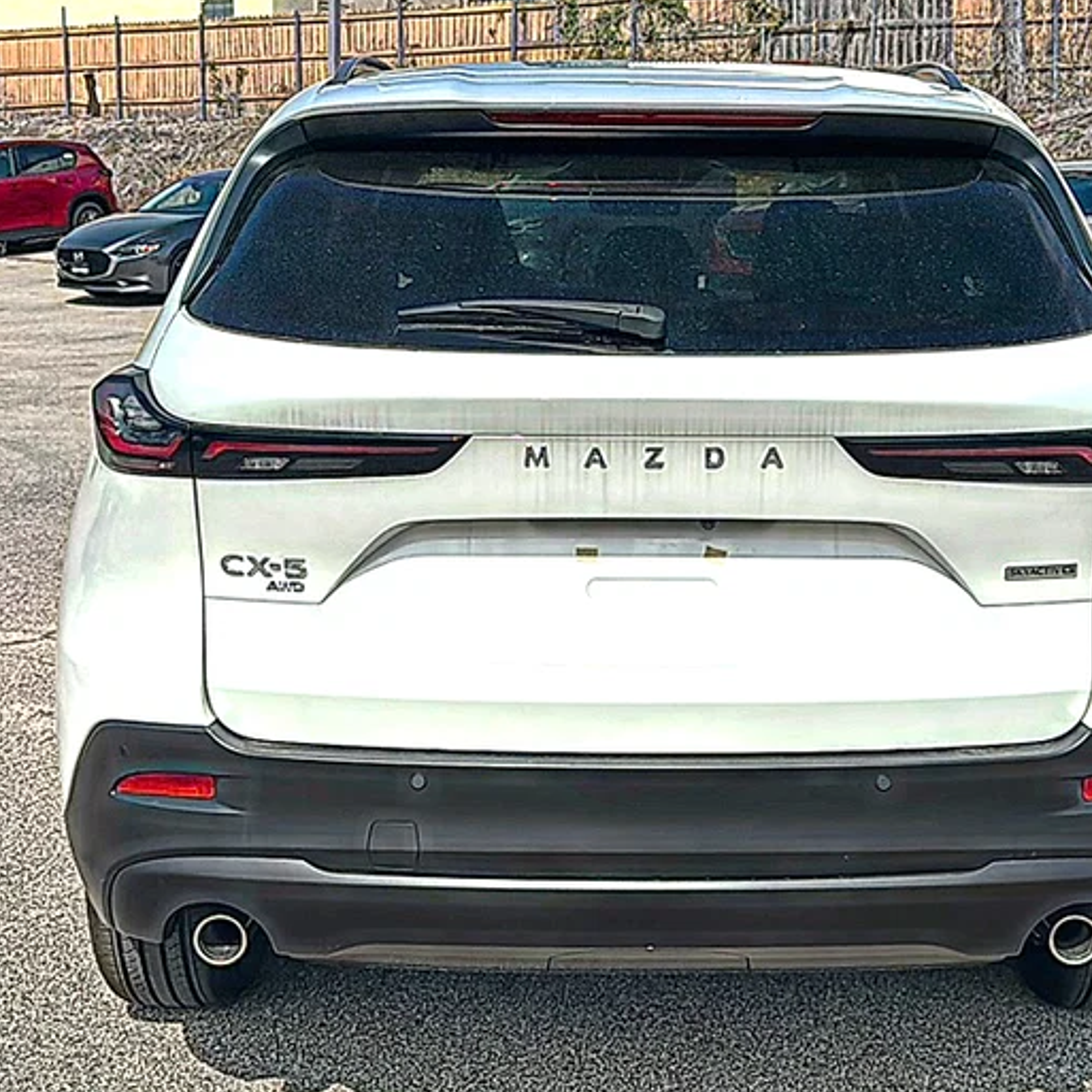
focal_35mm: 47
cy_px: 542
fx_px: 1677
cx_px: 664
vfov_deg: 36.1
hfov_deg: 35.9
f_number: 1.78
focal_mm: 6.86
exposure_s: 1/10989
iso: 80
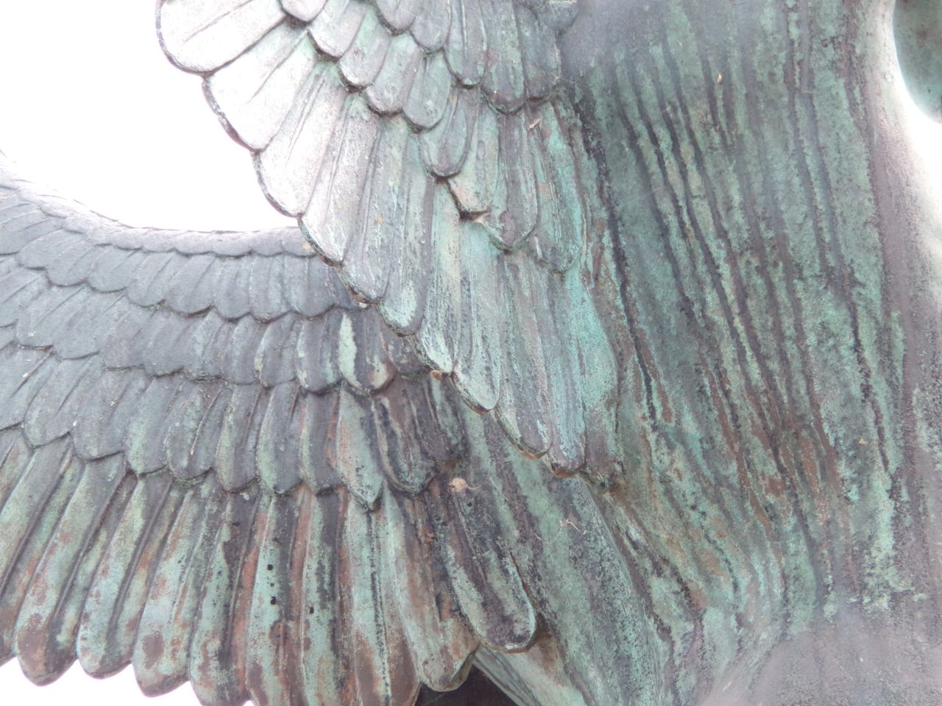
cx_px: 471
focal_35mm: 719
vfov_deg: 2.1
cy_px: 353
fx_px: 19566
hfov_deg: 2.8
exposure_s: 1/100
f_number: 6.5
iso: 200
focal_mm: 129
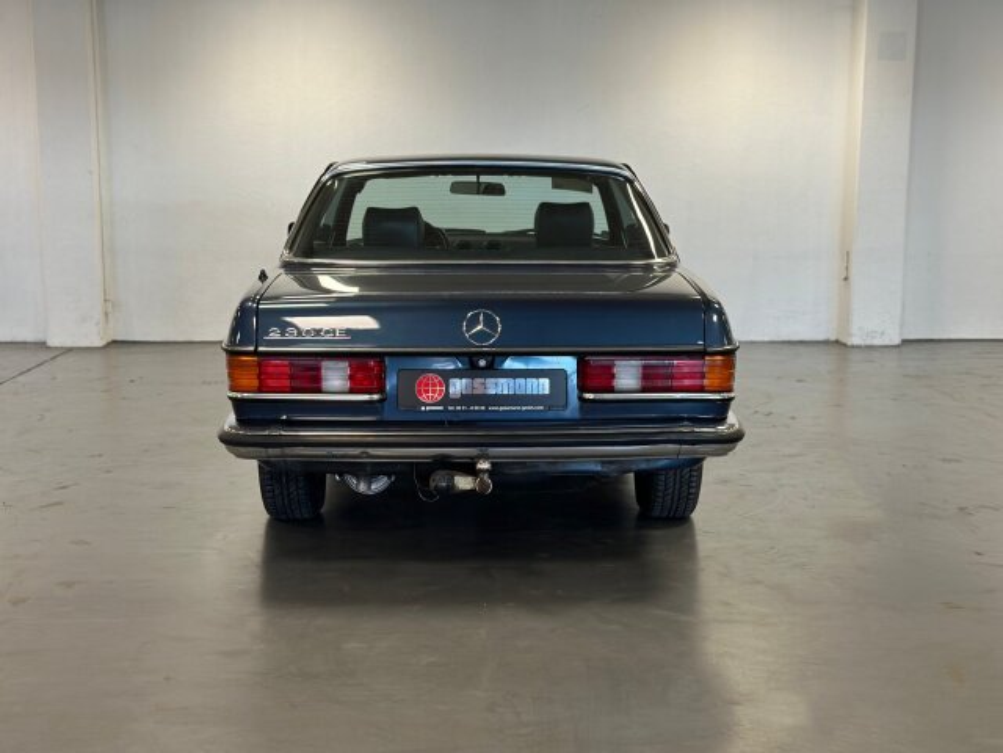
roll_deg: -0.1
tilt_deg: -8.7
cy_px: 376
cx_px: 502
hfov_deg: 39.7
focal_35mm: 48
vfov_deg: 30.3
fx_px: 1391
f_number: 1.78
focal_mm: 6.86
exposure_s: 1/87
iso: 125
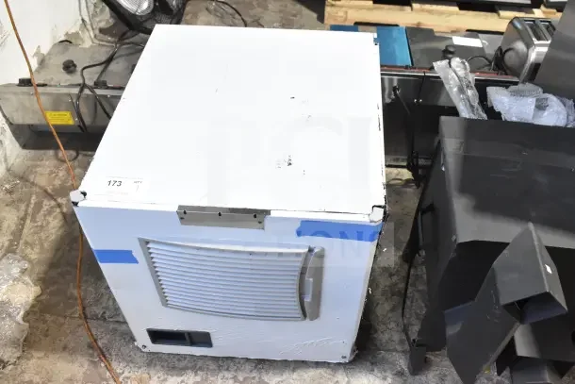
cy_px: 192
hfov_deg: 61.9
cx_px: 288
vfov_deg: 43.6
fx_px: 479
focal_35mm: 30
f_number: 8
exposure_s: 1/250
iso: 6400
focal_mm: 20
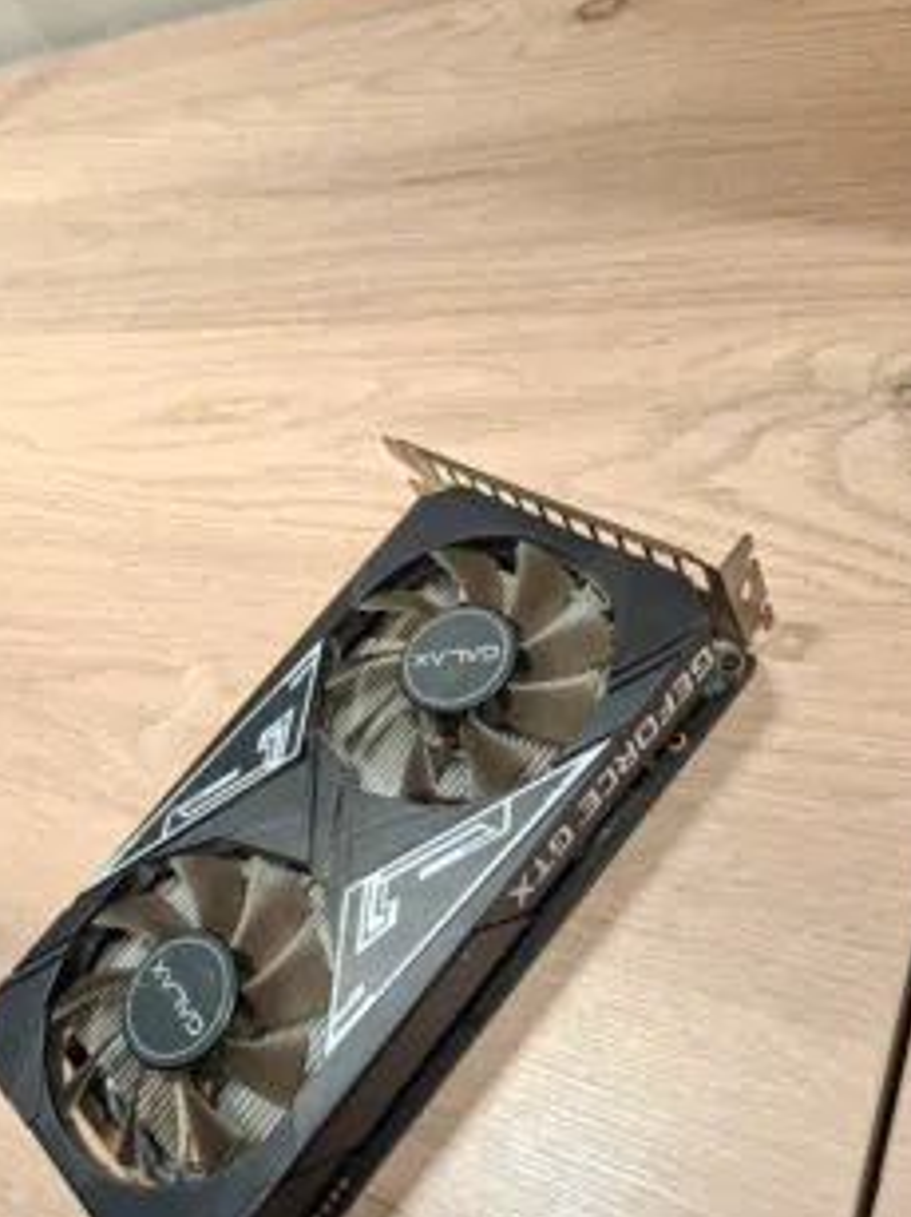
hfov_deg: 46.4
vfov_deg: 60.0
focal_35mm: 30
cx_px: 353
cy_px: 638
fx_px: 1053
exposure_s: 1/100
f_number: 1.8
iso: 200
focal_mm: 5.54
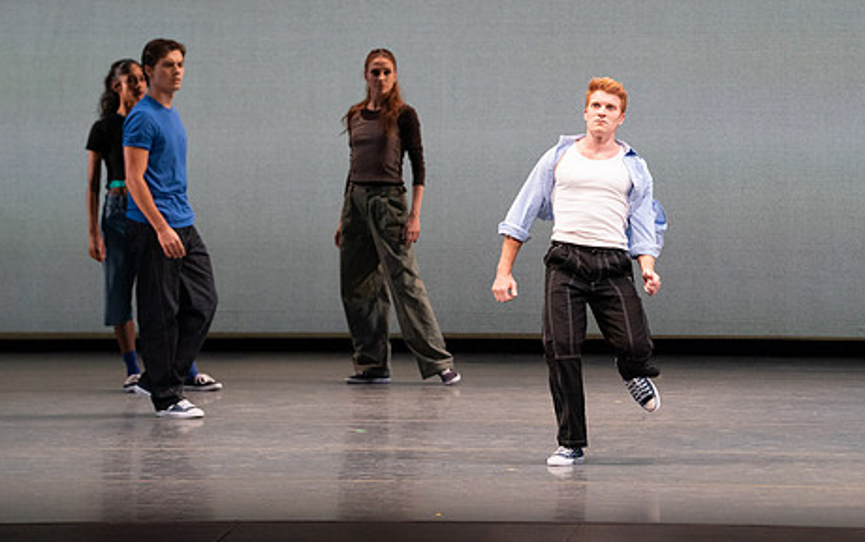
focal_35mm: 257
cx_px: 532
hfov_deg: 8.2
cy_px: 210
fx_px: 6061
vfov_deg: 5.1
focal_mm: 200
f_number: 7.1
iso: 6400
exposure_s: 1/500
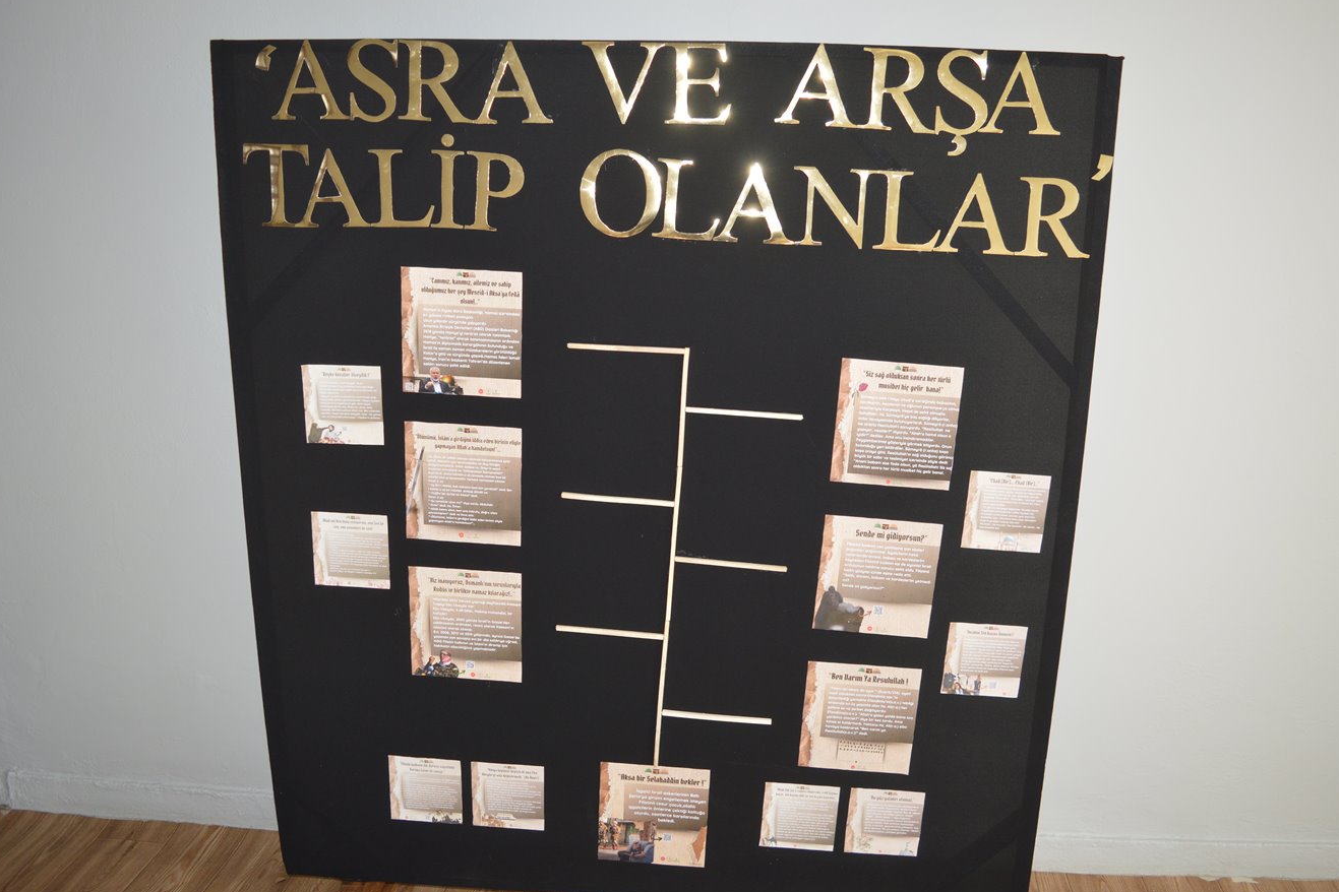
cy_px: 450
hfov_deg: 65.5
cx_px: 680
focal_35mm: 28
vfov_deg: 46.4
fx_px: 1041
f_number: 4
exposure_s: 1/100
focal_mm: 18
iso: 400
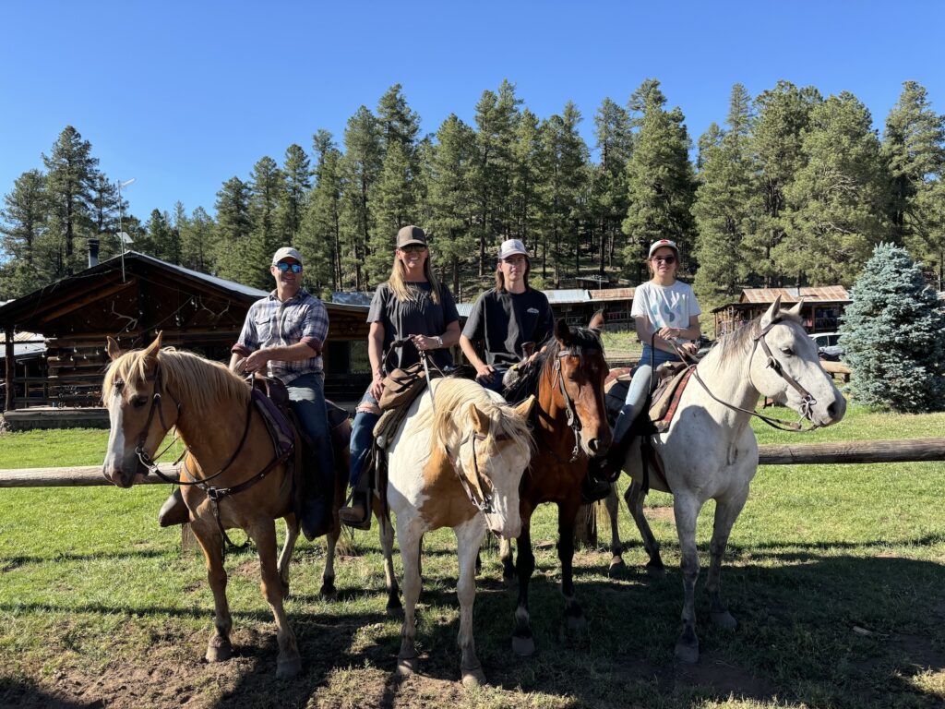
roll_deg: -2.1
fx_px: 710
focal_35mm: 26
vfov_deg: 53.1
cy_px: 354
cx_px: 472
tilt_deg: +2.8
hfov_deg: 67.3
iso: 50
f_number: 1.6
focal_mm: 5.96
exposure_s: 1/1080
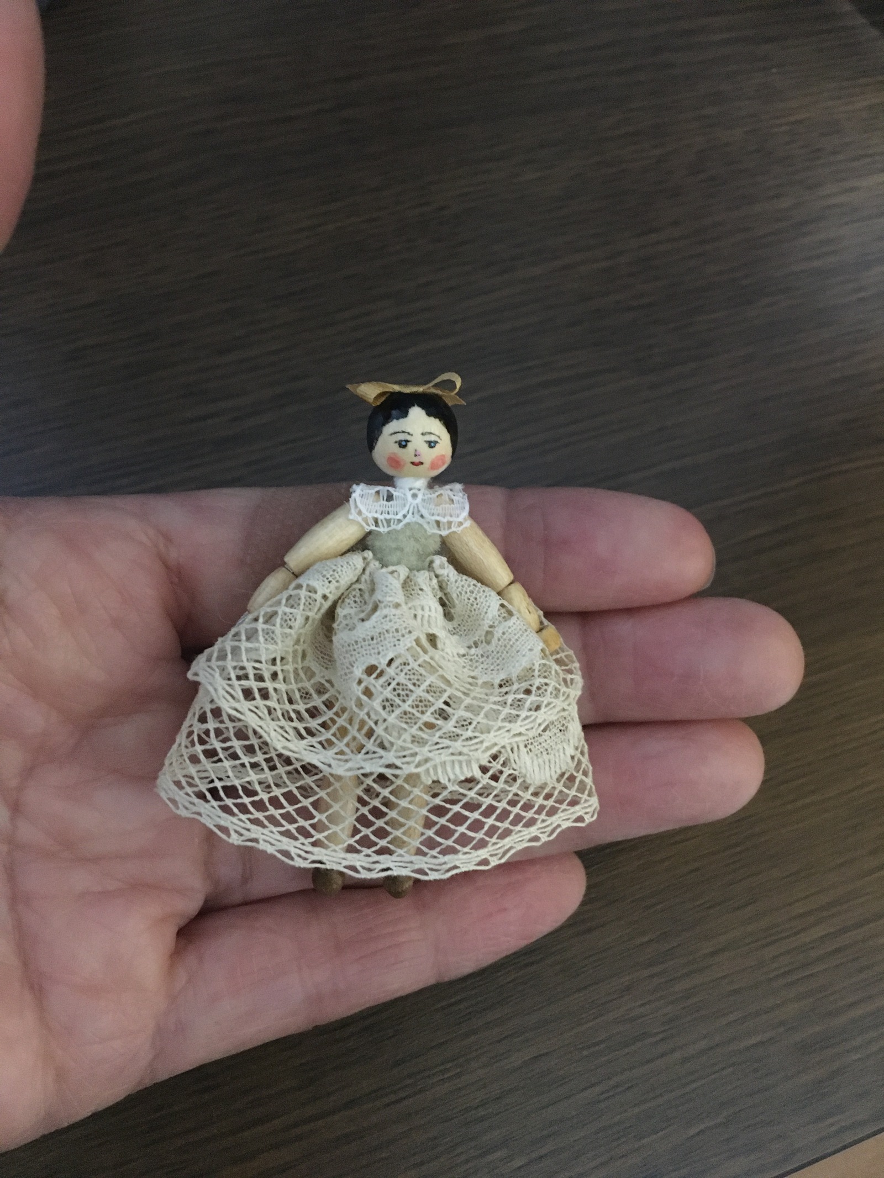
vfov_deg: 61.7
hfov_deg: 48.2
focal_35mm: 29
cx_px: 442
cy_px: 589
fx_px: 987
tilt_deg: -70.3
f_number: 2.2
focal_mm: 4.15
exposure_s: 1/15
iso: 500
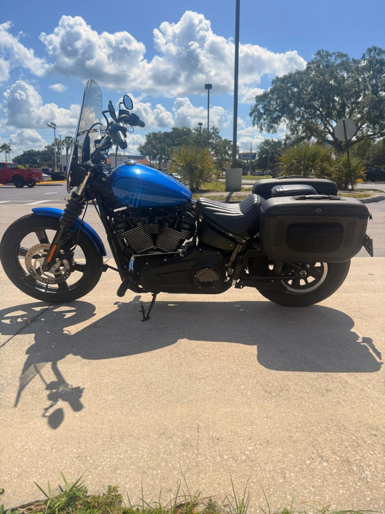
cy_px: 257
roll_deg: +1.2
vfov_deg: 71.6
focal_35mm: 24
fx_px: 356
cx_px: 192
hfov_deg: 56.8
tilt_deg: -11.7
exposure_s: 1/4405
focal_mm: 6.76
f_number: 1.78
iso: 100
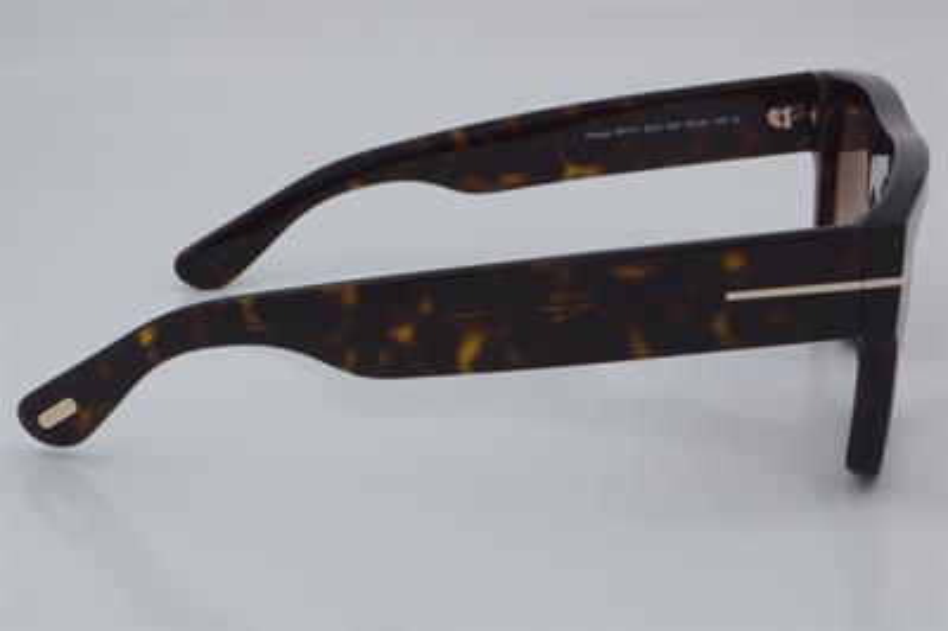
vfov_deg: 18.2
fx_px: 1973
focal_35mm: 75
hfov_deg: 27.0
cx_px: 474
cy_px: 316
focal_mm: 50
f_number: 32
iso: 100
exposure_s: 1/4
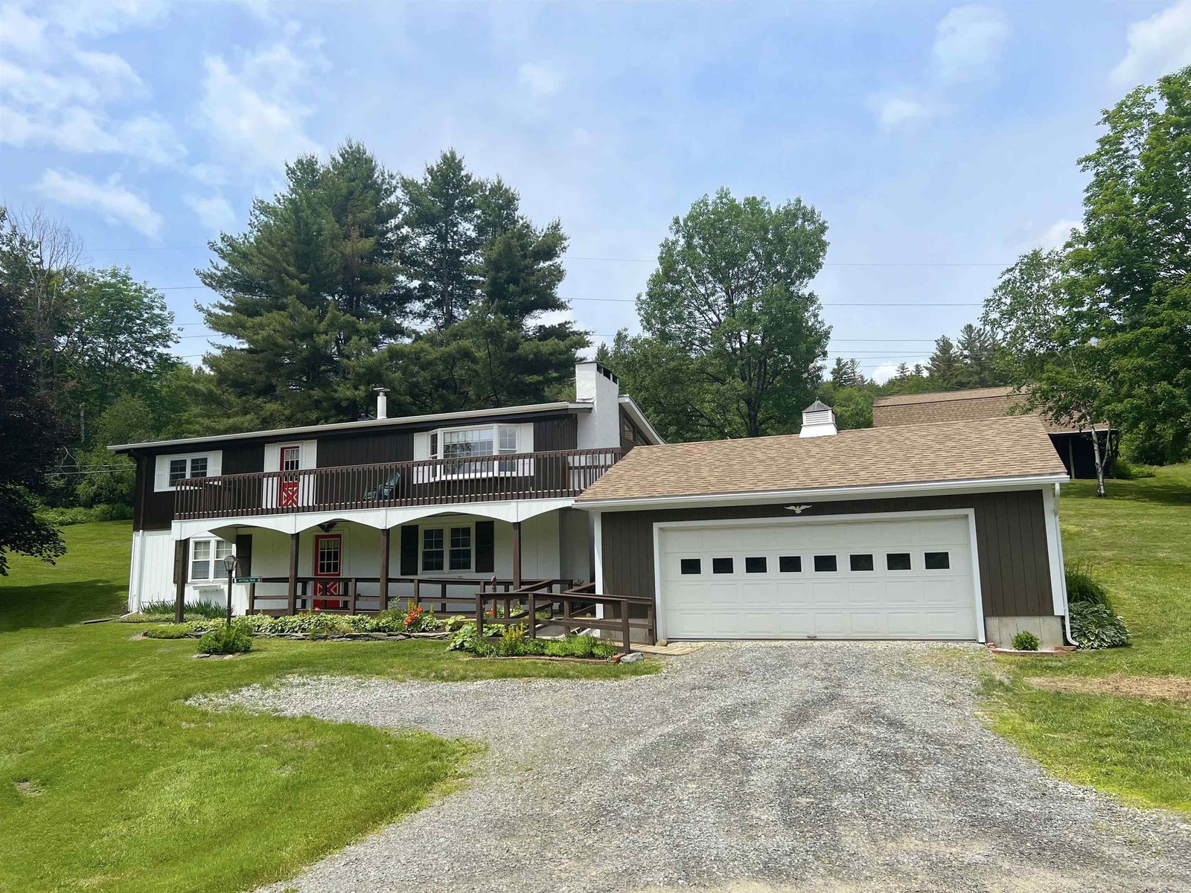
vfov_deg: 53.1
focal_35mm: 26
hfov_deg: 67.3
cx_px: 596
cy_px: 446
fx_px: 895
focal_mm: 5.7
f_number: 1.5
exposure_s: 1/5882
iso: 50
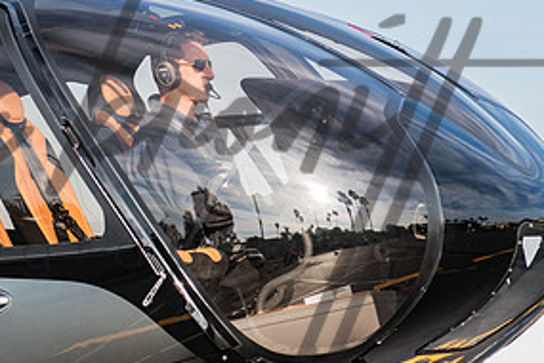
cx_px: 208
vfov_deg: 3.8
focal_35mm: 366
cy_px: 108
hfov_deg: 5.6
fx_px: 5530
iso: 100
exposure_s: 1/200
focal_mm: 120
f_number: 4.8
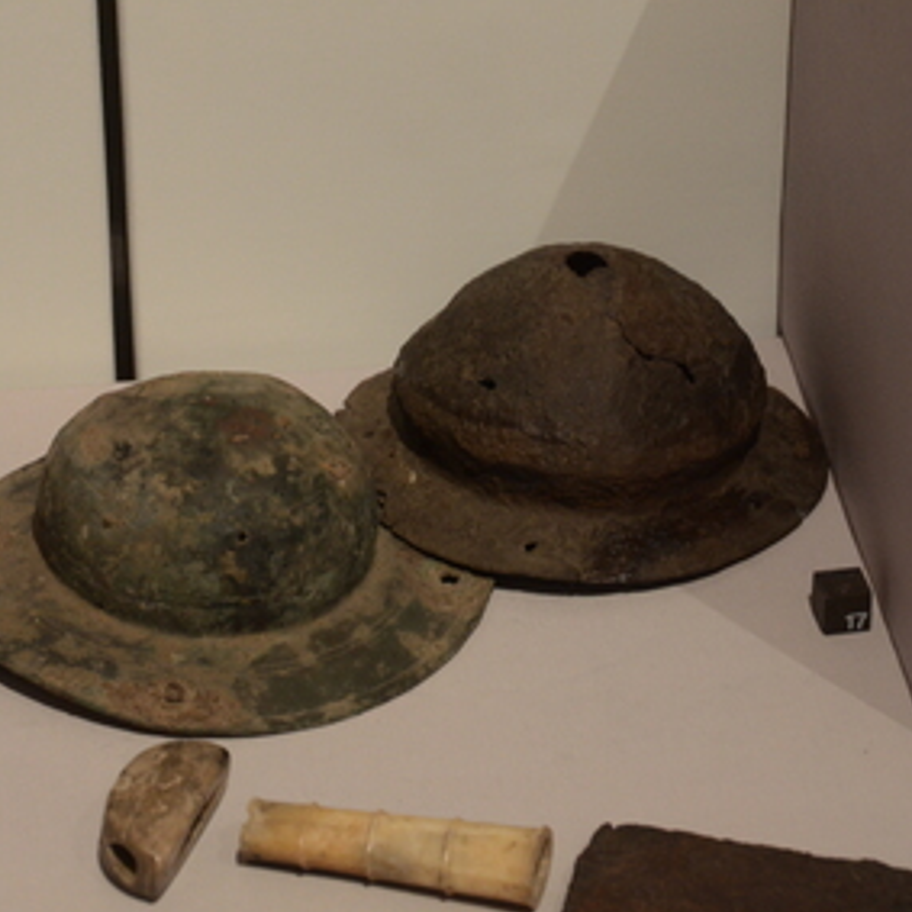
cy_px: 466
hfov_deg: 10.3
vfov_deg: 10.3
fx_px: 5067
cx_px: 319
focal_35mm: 170
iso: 1250
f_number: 5.6
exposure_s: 1/30
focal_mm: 86
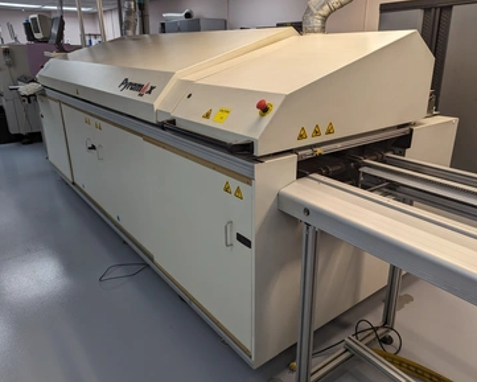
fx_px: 367
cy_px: 184
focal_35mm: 26
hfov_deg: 66.0
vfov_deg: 54.9
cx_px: 250
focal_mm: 6.81
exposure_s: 1/120
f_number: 1.85
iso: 73
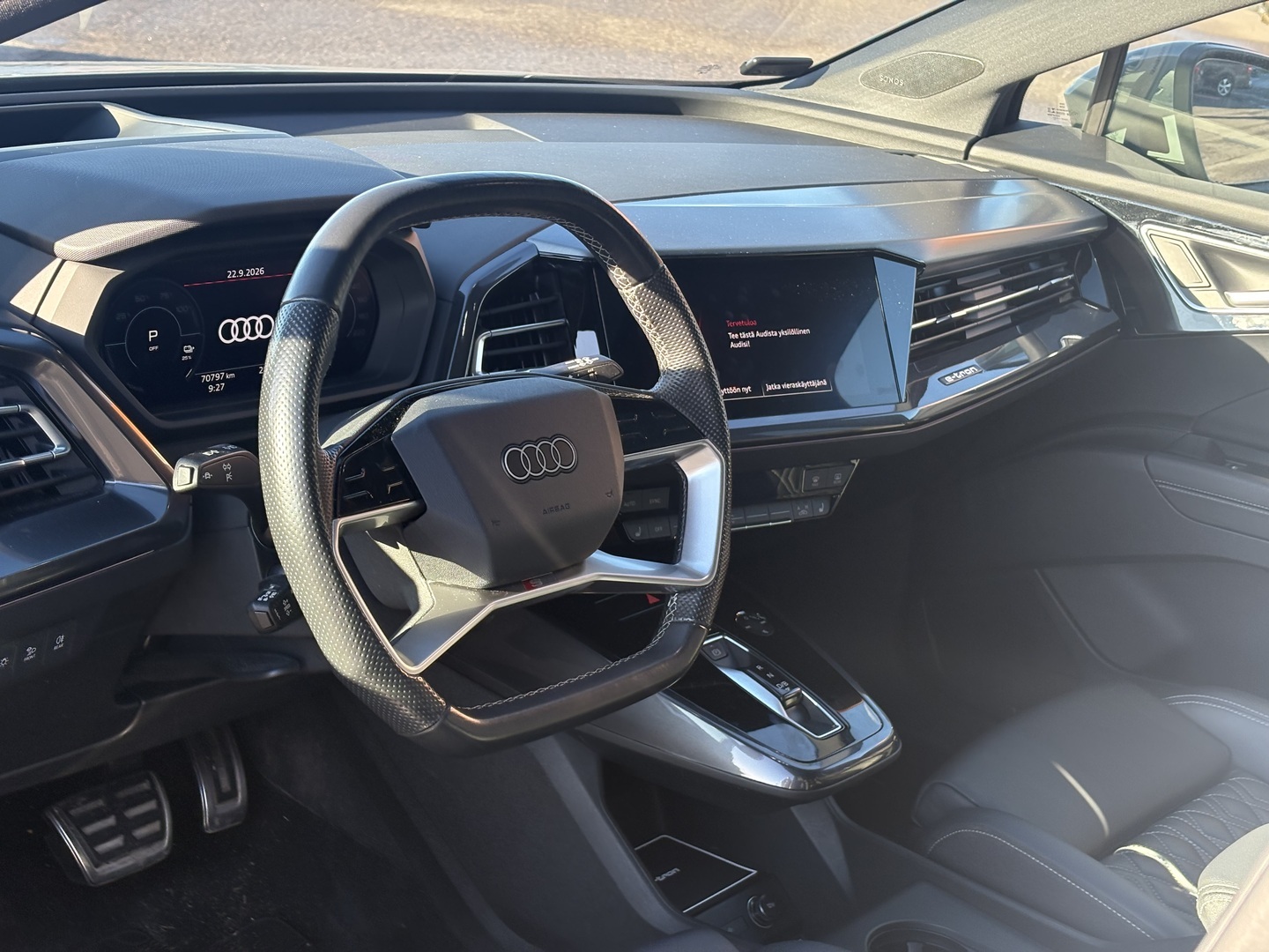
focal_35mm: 52
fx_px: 1906
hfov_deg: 36.8
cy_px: 476
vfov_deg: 28.0
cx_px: 634
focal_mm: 5.96
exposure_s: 1/242
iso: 64
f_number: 1.6
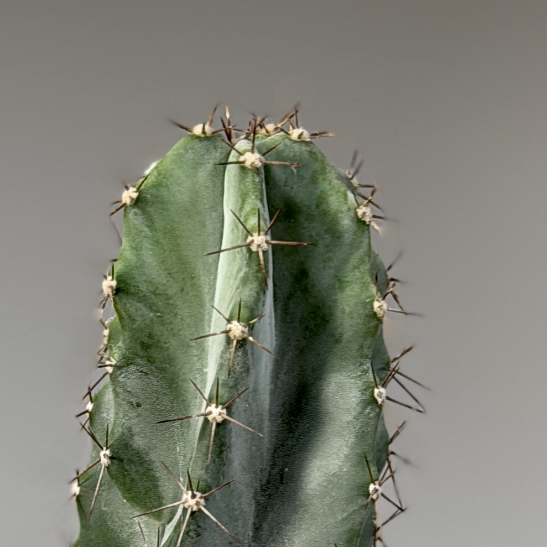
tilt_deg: -4.0
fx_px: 3093
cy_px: 600
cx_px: 116
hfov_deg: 10.1
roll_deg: +2.1
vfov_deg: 10.0
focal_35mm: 173
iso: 100
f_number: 1.78
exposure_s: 1/110
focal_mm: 6.76
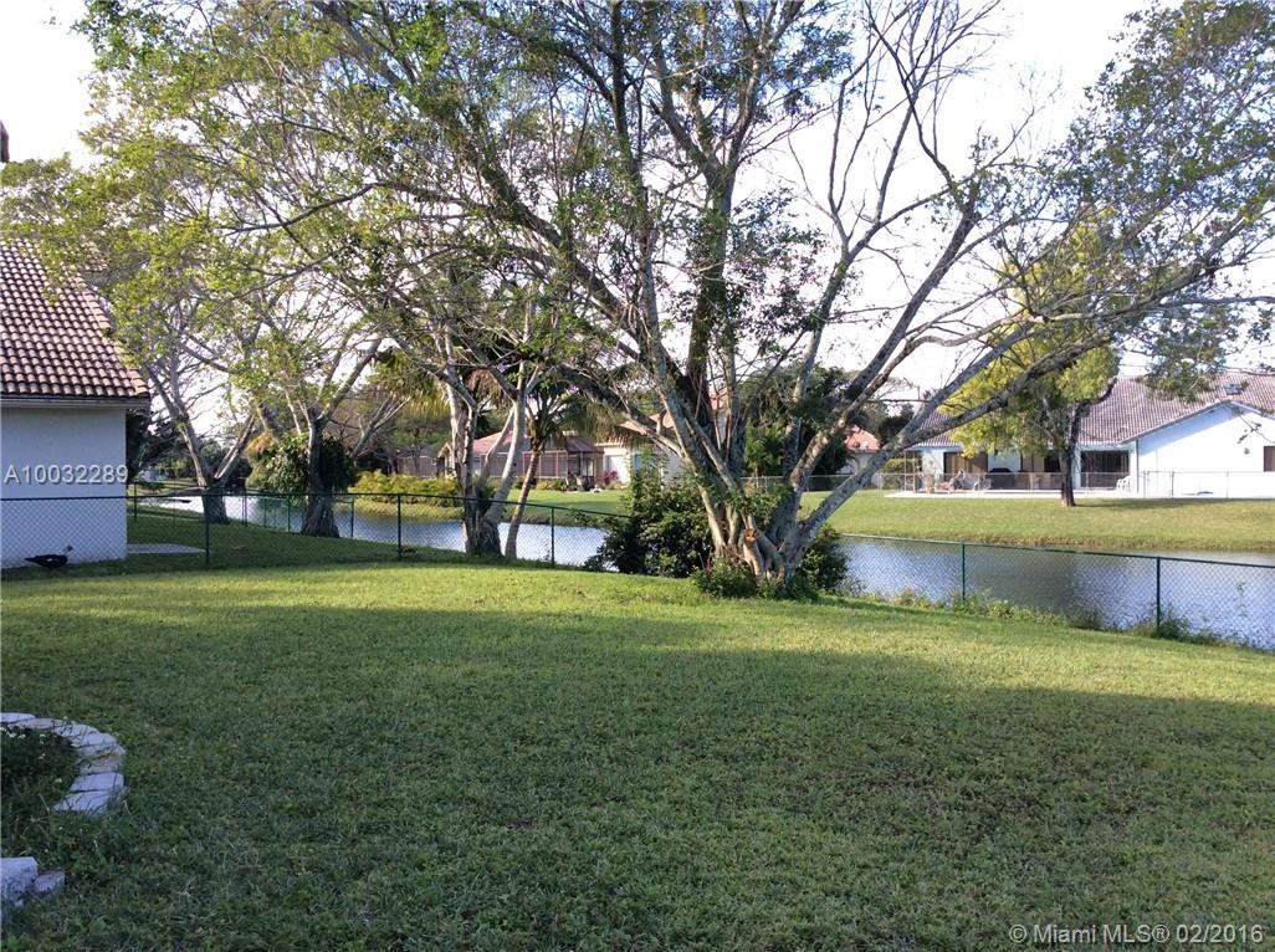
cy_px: 476
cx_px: 638
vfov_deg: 42.8
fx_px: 1213
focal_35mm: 33
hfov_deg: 55.4
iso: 32
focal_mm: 3.3
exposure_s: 1/213
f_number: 2.4
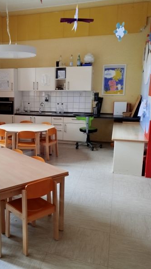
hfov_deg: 32.4
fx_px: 249
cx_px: 22
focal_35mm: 35
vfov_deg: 56.6
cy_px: 134
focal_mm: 5.31
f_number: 1.7
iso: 125
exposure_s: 1/33
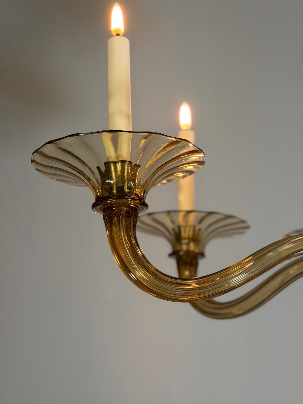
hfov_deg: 30.3
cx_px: 152
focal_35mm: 48
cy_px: 202
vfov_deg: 39.7
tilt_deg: +14.5
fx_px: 560
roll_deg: -0.7
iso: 100
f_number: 1.78
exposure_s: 1/100
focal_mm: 6.76
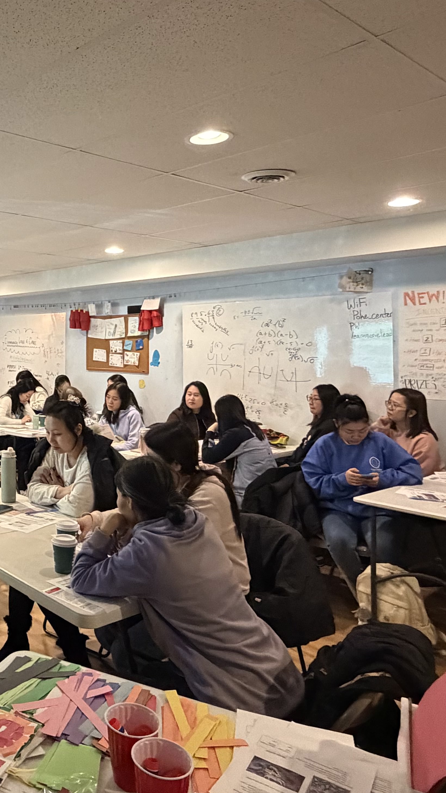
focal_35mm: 30
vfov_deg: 63.8
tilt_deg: +0.7
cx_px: 10
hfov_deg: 35.6
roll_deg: -0.2
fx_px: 631
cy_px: 325
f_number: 2.2
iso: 800
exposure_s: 1/60
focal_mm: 2.22
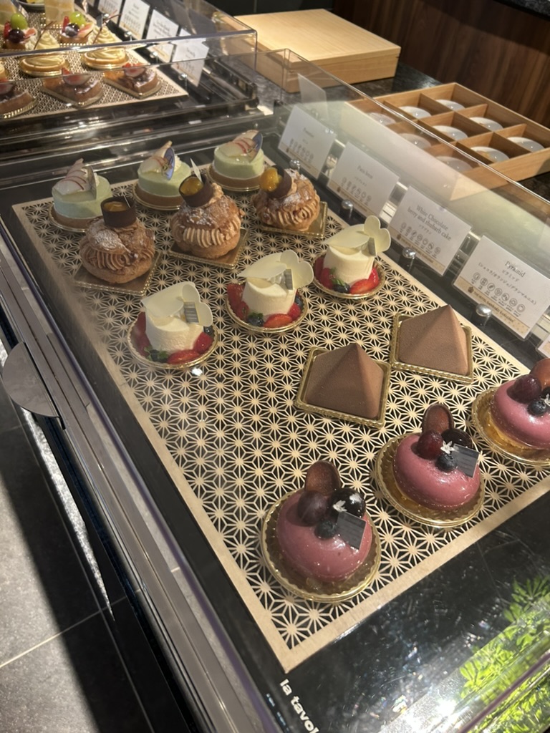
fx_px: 551
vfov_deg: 67.3
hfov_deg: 53.1
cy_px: 366
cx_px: 275
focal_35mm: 26
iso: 200
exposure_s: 1/60
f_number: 1.5
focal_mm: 5.7
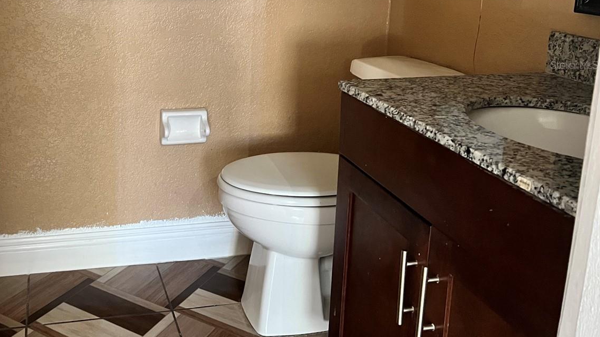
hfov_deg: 49.2
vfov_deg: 29.0
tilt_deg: -13.0
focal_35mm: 40
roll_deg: -0.8
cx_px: 177
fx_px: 636
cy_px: 65
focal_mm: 5.7
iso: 500
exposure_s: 1/52
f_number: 1.5
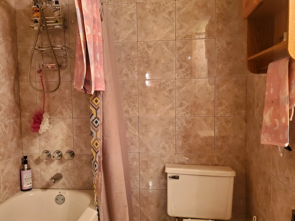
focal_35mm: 26
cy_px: 110
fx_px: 222
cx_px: 148
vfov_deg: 53.1
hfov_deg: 67.3
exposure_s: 1/40
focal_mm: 4.3
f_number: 1.5
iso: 400
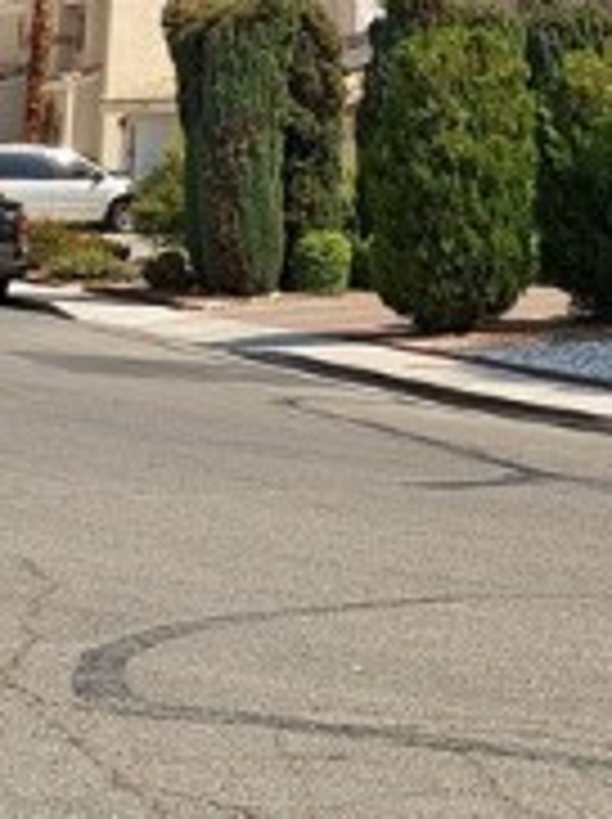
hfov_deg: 13.4
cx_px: 356
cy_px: -72
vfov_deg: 17.3
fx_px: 2599
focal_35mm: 110
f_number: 2.4
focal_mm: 4.3
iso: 50
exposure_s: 1/1707
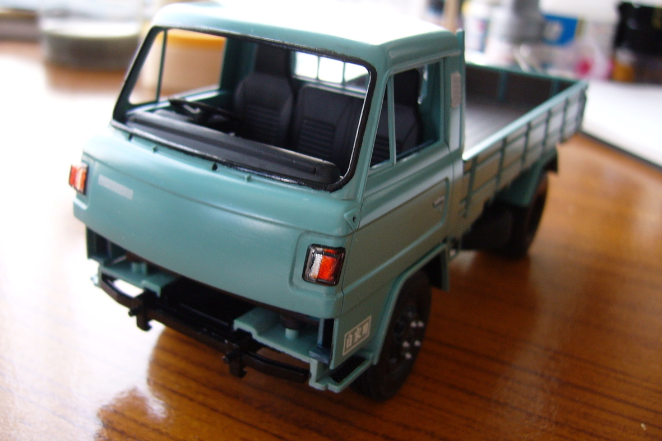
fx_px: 680
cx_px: 328
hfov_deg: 51.9
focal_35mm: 37
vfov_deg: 35.9
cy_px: 206
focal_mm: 5.8
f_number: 2.8
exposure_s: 1/10
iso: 100
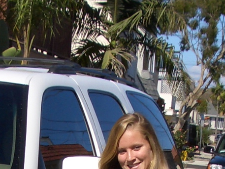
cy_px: 303
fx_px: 1020
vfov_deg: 9.0
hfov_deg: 12.5
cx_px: 4
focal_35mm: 157
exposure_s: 1/640
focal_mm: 5.8
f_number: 4.3
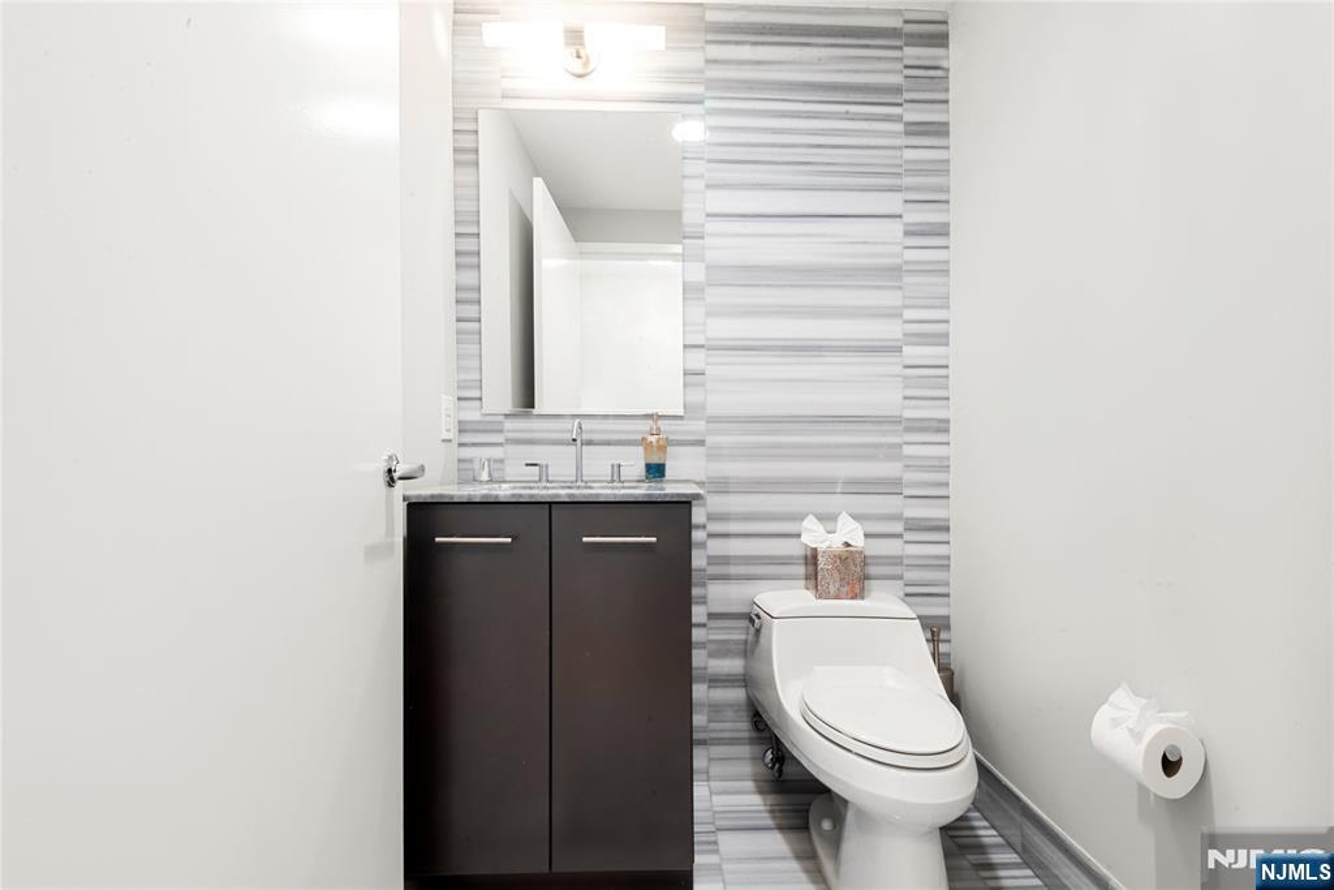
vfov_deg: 73.8
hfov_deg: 96.7
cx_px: 667
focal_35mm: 16
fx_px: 593
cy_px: 445
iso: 400
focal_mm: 16
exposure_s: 1.6
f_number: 18
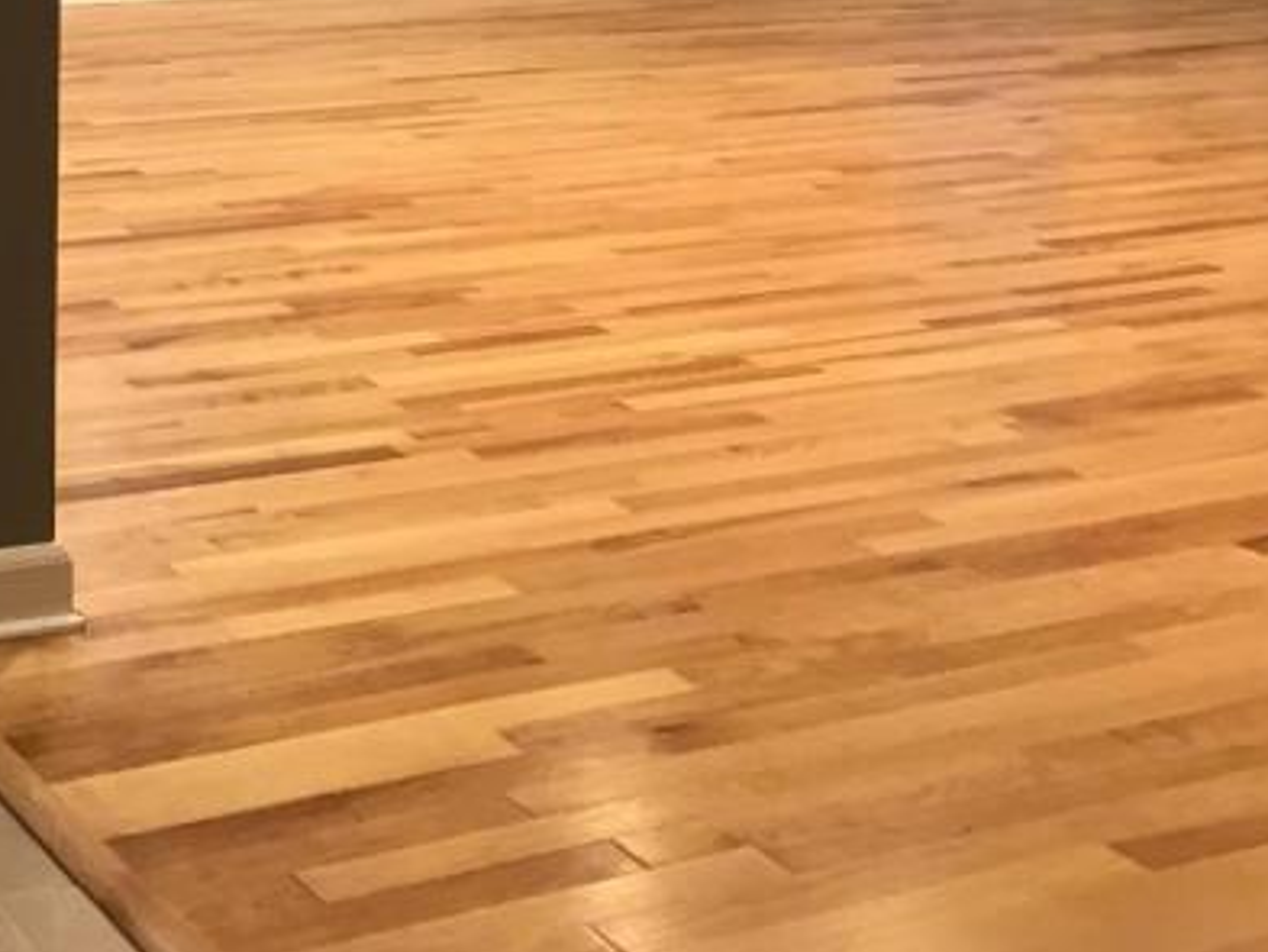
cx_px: 326
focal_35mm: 73
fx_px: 2675
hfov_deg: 26.3
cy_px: -210
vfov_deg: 19.0
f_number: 1.8
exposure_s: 1/17
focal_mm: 3.99
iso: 40
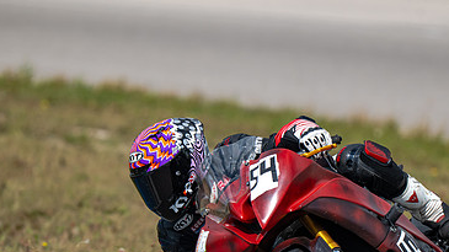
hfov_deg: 2.2
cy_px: 208
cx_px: 341
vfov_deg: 1.2
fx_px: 11889
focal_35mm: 999
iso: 140
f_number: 6.3
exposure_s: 1/1250
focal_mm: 600
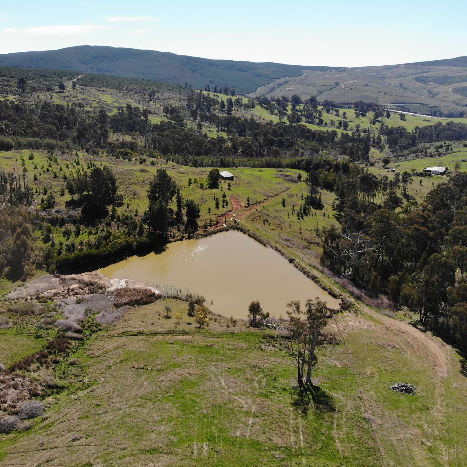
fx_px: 443
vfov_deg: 55.6
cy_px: 237
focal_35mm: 29
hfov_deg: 55.1
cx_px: 180
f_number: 2.8
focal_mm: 4.5
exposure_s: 1/790
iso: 100
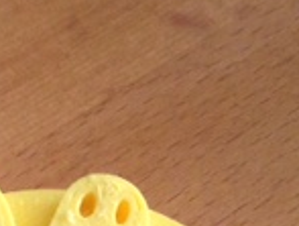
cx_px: -87
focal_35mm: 152
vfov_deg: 9.4
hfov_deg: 12.6
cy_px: 385
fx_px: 1316
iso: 160
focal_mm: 4.28
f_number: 2.4
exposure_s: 1/20
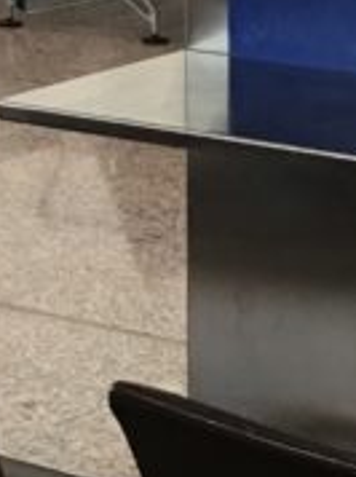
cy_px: 78
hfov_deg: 8.9
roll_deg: -0.4
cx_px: 182
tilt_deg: -11.1
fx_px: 2295
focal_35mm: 167
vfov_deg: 11.8
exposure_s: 1/17
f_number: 2.2
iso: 80
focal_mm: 4.15
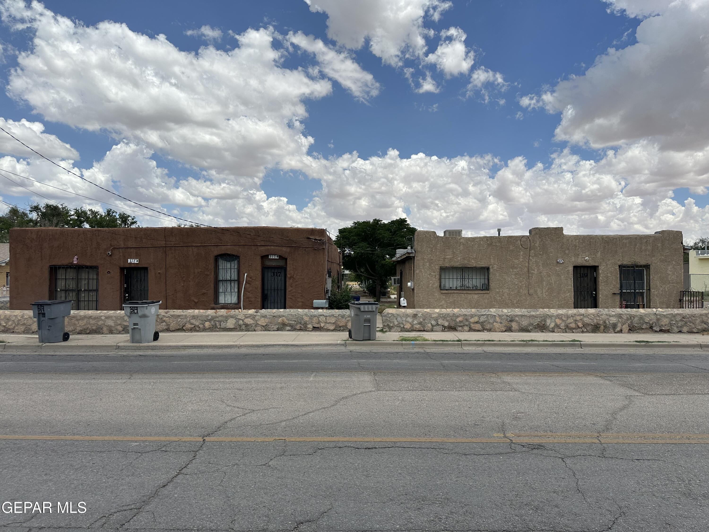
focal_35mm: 24
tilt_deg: +3.1
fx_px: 492
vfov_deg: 56.8
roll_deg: -0.1
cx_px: 354
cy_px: 266
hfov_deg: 71.6
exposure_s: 1/6623
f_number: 1.78
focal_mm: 6.86
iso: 80
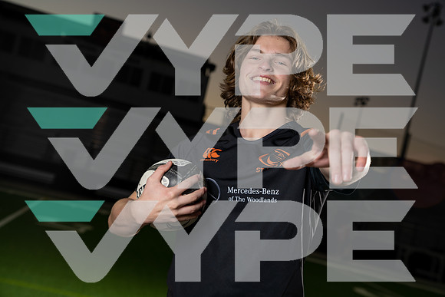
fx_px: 742
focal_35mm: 60
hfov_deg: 33.4
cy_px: 148
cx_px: 222
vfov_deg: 22.6
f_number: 4.5
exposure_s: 1/250
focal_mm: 60
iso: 160
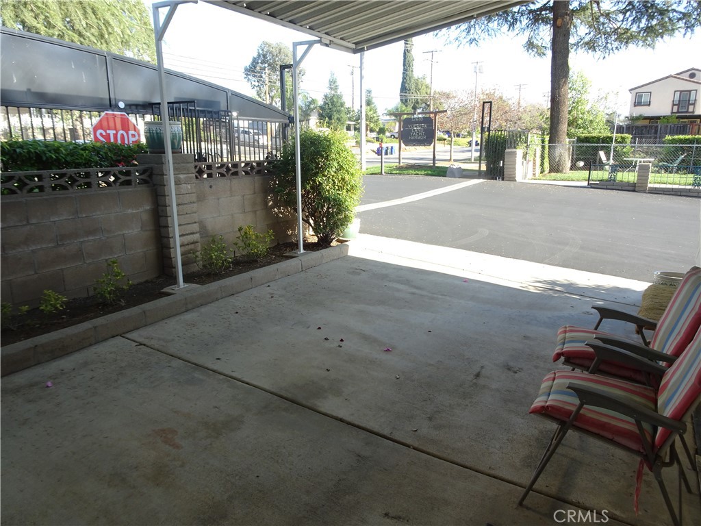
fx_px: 486
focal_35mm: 24
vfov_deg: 56.8
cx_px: 350
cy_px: 263
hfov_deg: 71.6
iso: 80
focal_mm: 4.13
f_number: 3.5
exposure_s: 1/125
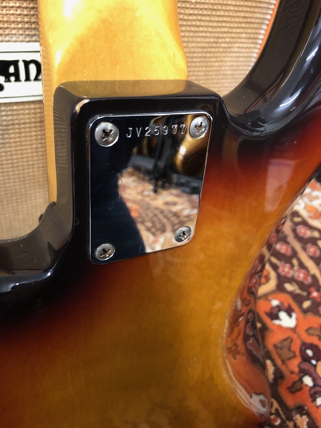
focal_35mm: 28
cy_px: 214
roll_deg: -13.5
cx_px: 160
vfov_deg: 63.4
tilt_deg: -42.5
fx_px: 346
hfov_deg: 49.7
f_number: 1.8
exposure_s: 1/4
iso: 100
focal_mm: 4
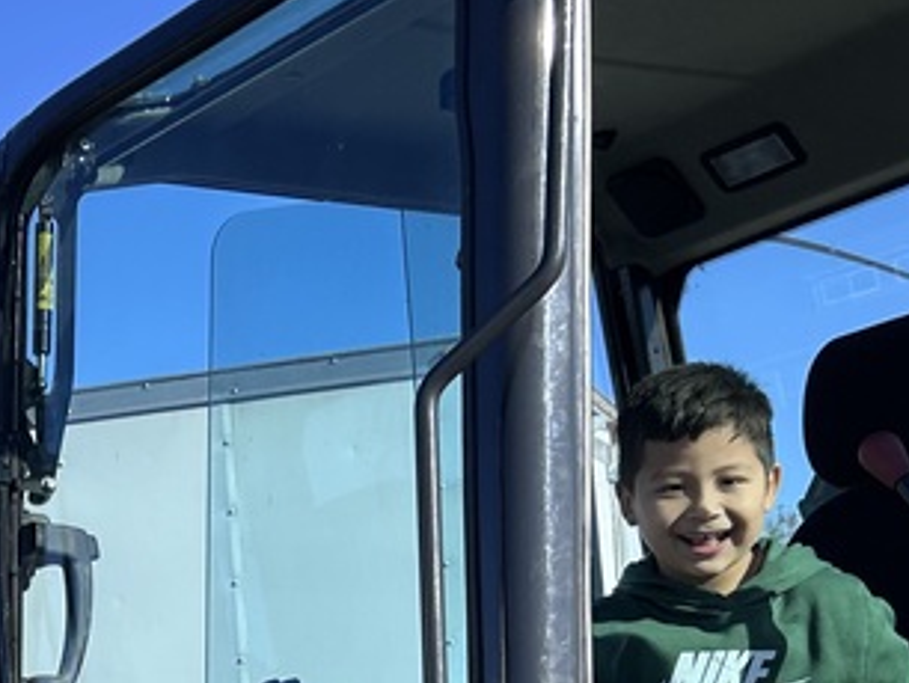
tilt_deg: +4.0
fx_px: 2286
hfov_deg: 21.5
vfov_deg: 16.5
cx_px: -56
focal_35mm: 87
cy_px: 754
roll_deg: +3.3
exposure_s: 1/3704
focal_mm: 5.7
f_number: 1.5
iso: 50
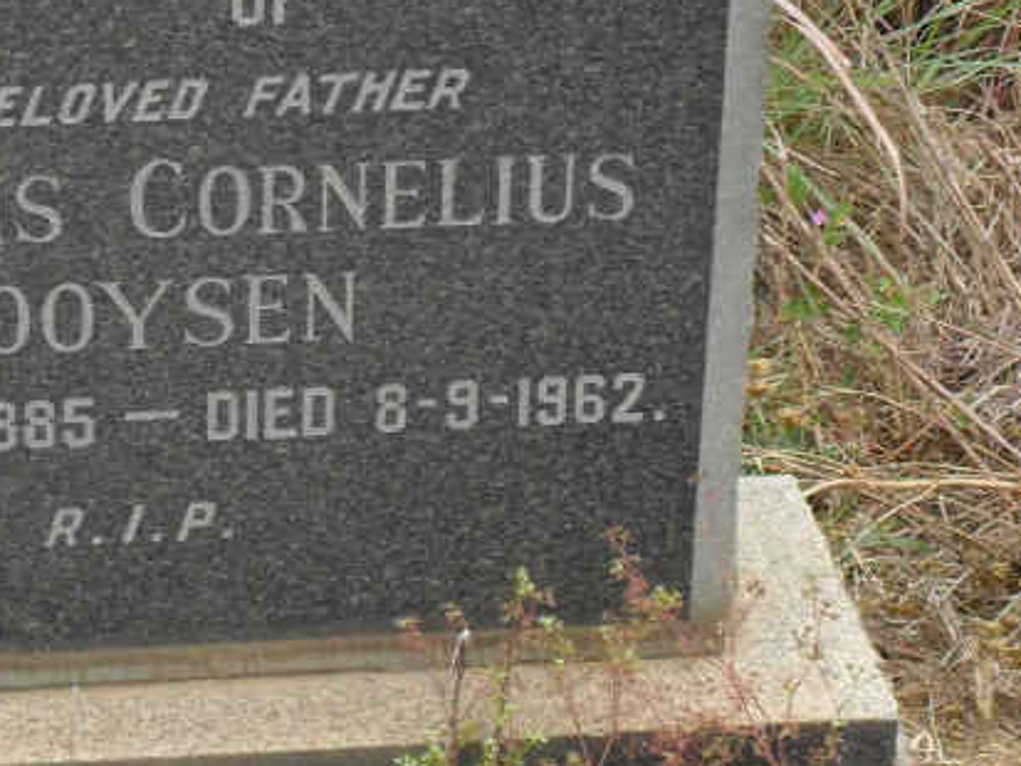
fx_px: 4455
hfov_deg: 13.0
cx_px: 129
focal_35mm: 151
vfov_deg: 9.8
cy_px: 388
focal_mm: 9.3
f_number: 5
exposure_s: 1/125
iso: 100
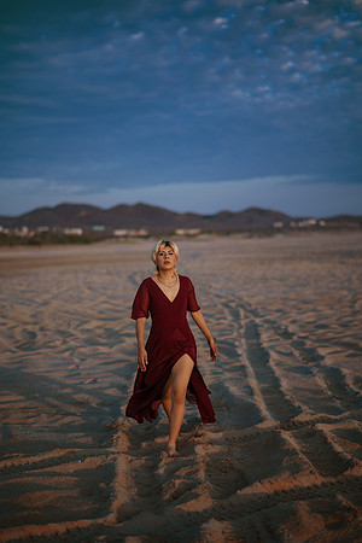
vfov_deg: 34.5
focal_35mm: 58
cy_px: 272
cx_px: 181
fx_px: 875
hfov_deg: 23.4
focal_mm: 58
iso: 100
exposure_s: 1/2500
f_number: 1.4
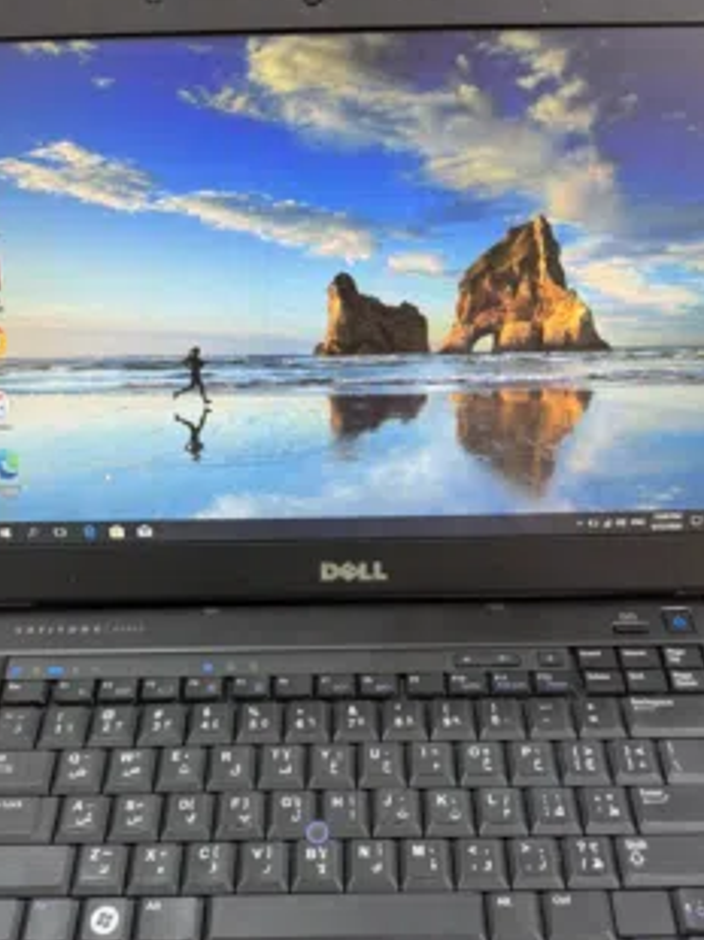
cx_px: 340
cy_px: 570
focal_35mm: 31
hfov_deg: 45.4
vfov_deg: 57.9
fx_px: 842
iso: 200
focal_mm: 6.76
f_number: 1.78
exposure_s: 1/75
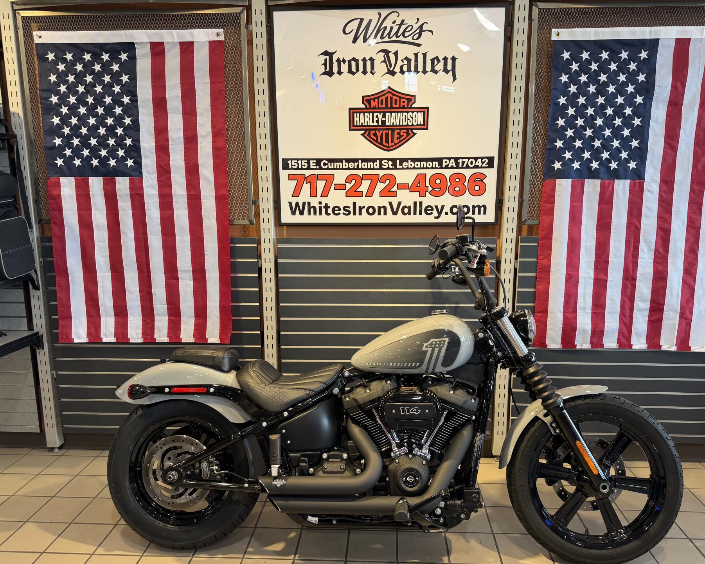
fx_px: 543
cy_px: 290
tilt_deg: -9.8
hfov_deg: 66.0
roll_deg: +0.1
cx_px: 368
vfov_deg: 54.9
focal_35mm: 26
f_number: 1.78
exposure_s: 1/60
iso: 125
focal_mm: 6.76
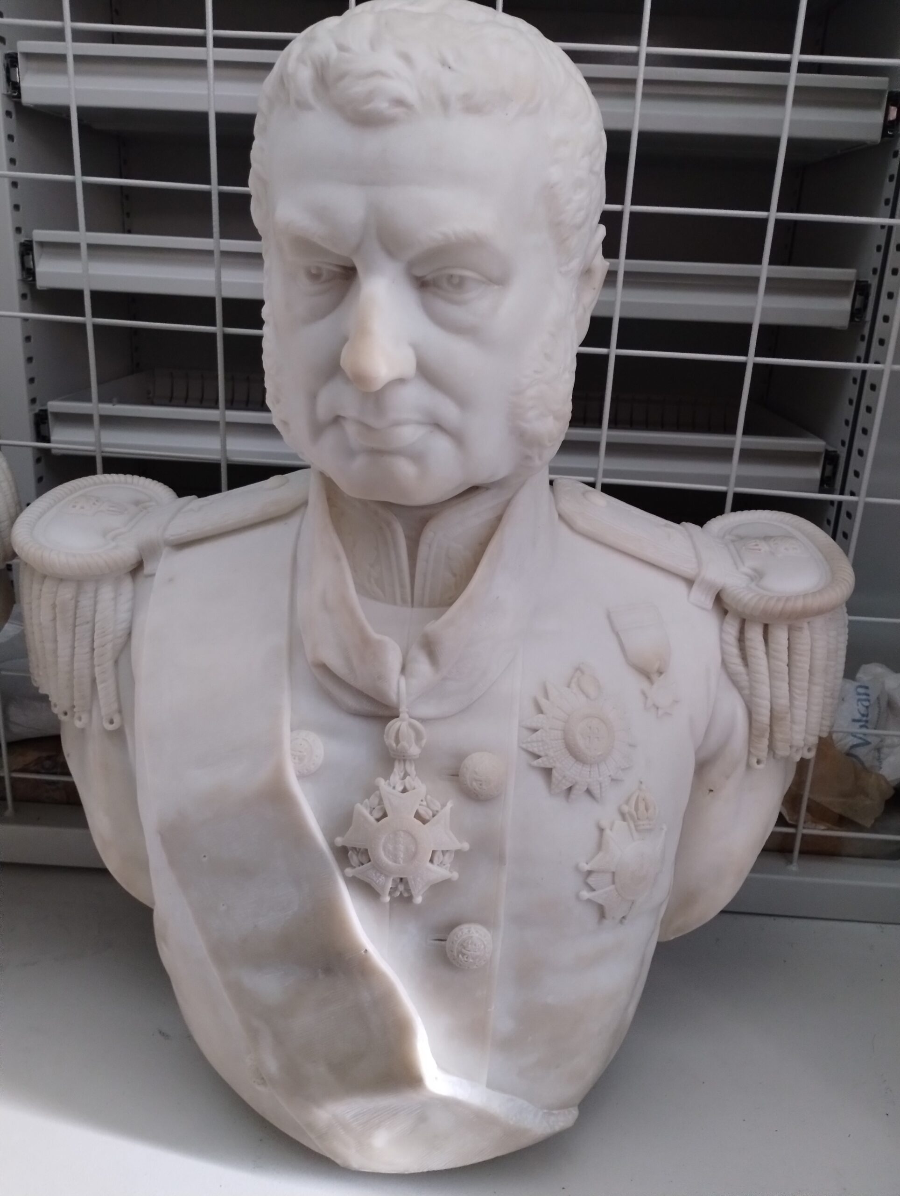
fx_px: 968
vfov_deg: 63.4
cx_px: 450
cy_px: 598
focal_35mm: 28
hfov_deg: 49.9
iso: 3131
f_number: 1.8
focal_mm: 4.27
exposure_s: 1/15
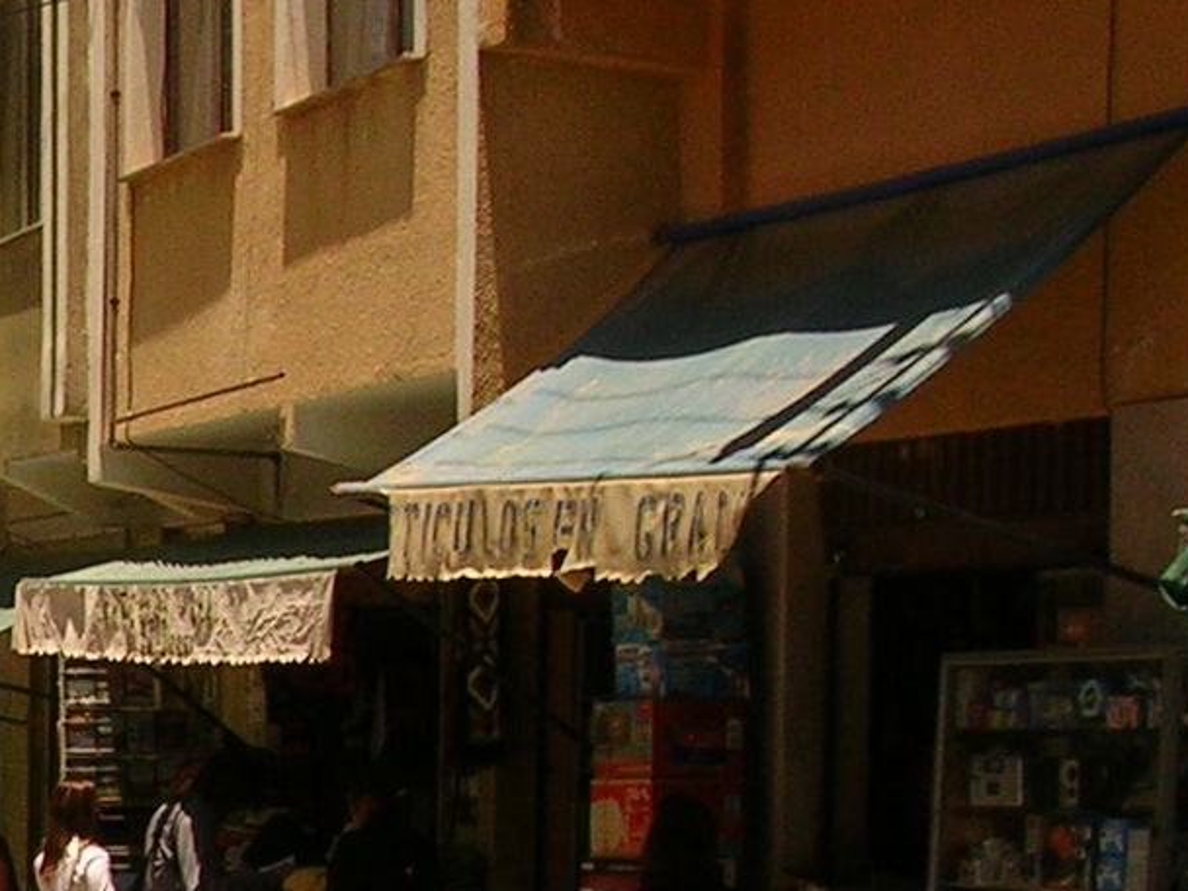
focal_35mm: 120
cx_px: -660
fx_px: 4118
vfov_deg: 12.2
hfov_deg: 15.1
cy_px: 954
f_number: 5.6
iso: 50
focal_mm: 5.8
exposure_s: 1/466
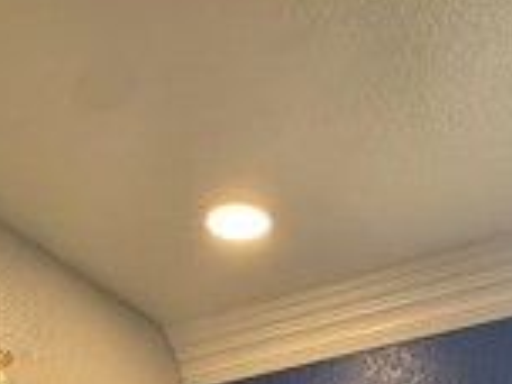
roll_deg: +2.6
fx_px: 873
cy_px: 778
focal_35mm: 59
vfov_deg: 17.4
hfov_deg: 32.3
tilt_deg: -3.4
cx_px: 360
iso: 320
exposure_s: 1/120
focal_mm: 2.22
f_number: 2.2
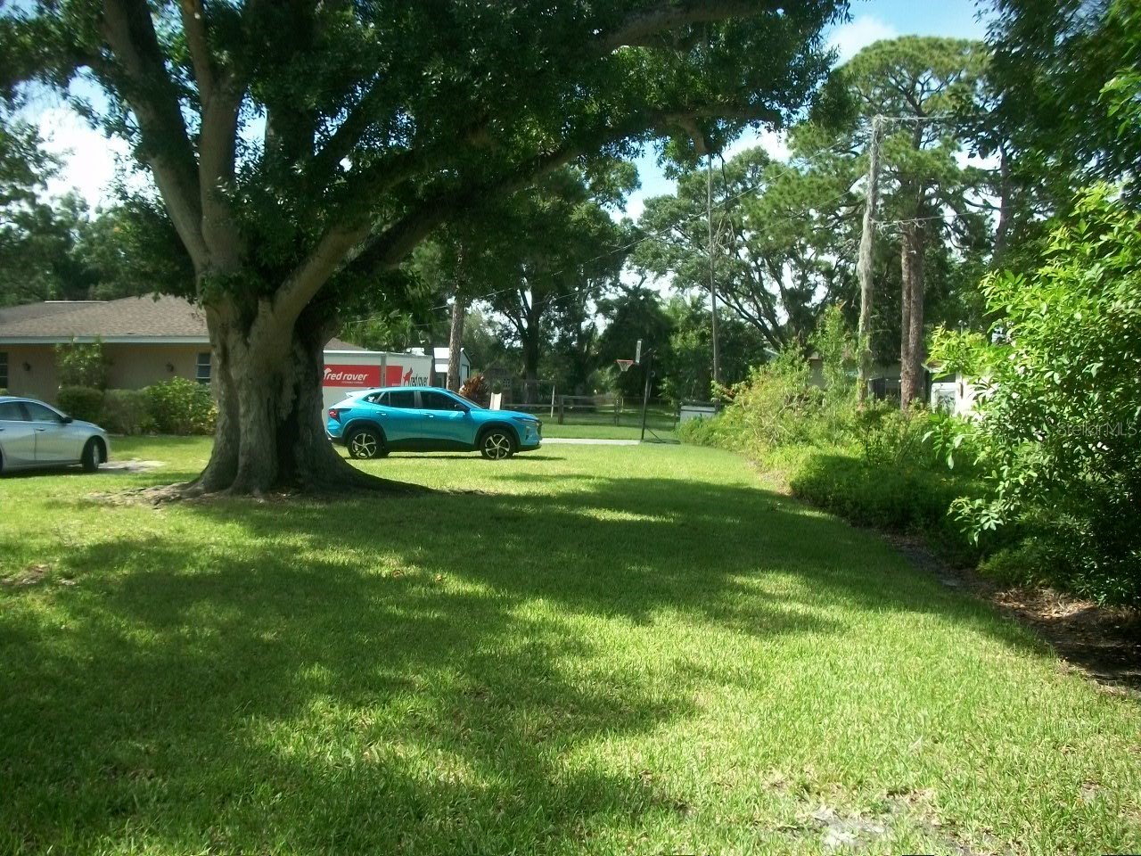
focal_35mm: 32
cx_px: 570
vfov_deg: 44.2
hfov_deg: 56.8
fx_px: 1055
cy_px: 428
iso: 80
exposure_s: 1/500
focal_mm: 5.7
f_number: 2.9
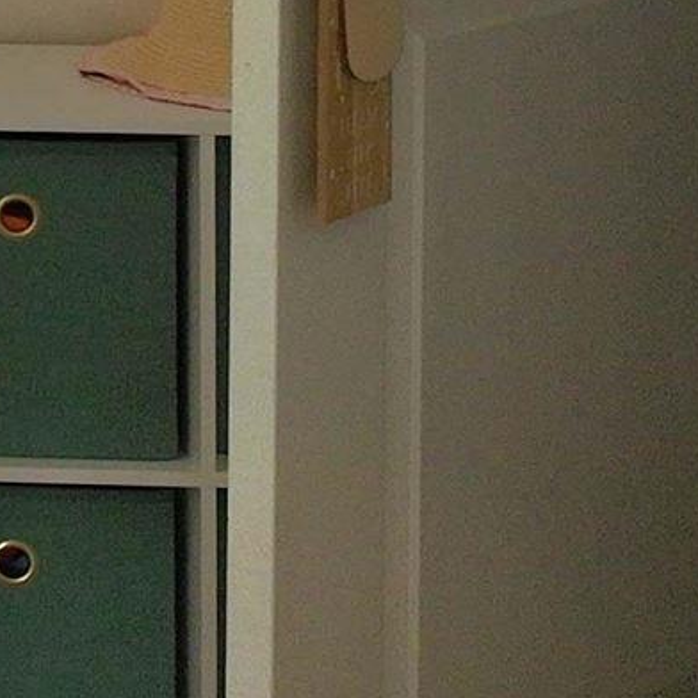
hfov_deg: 9.1
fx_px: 3787
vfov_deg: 9.7
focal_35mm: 166
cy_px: -783
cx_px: -1188
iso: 280
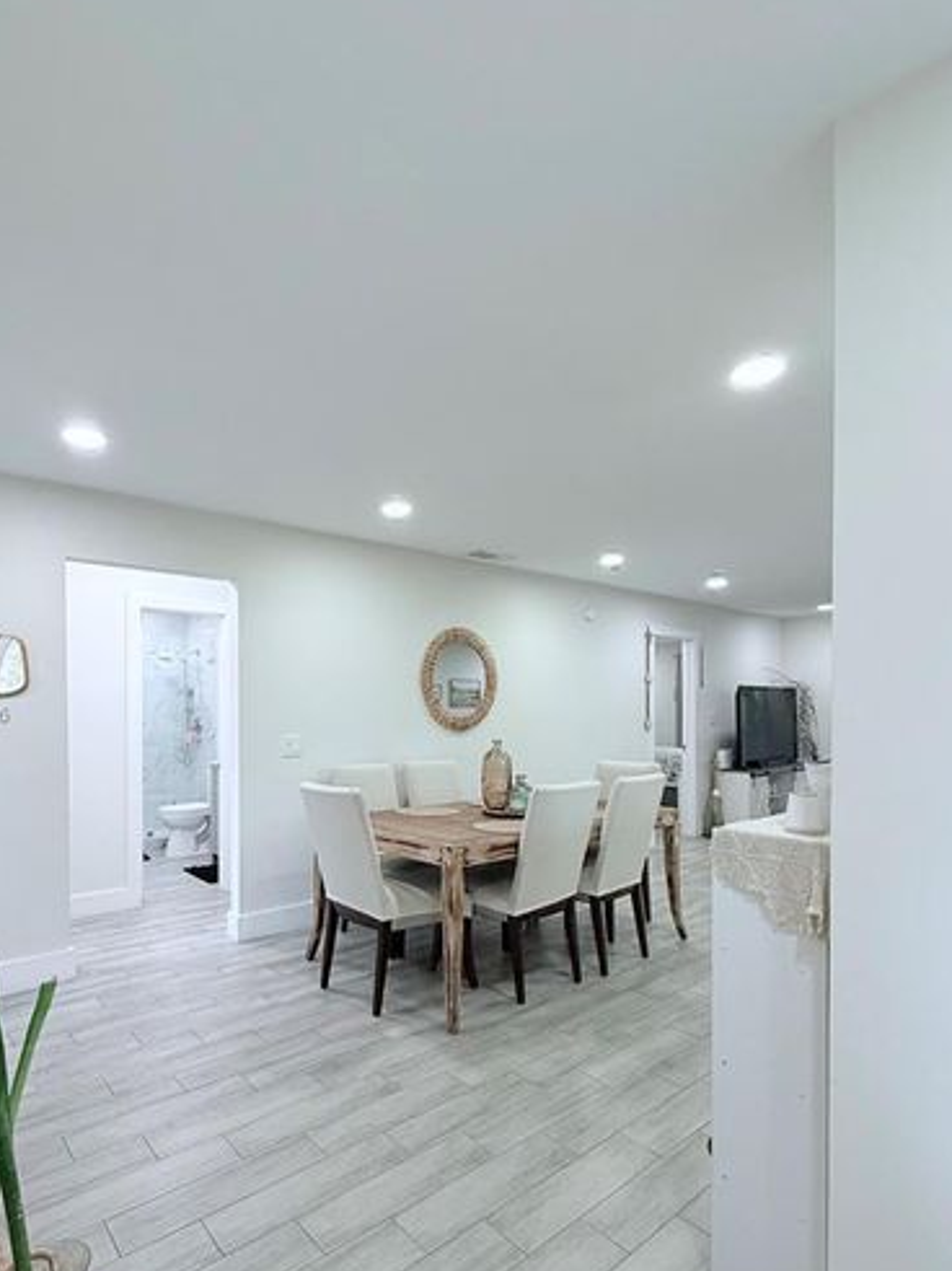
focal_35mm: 19
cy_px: 716
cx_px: 388
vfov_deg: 84.3
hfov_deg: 68.1
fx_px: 697
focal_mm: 2.22
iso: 250
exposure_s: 1/120
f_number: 2.2
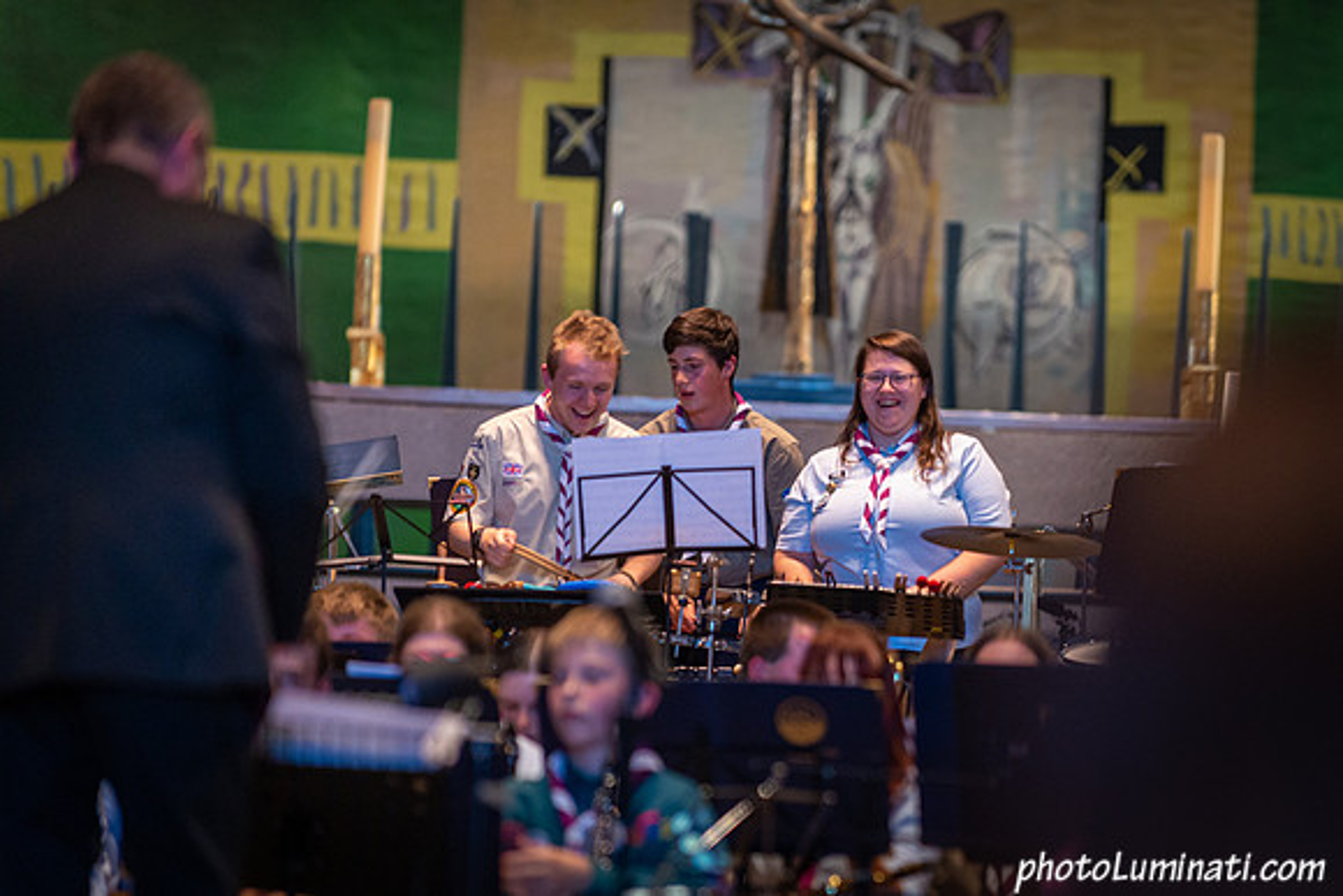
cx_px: 891
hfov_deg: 7.8
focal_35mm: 265
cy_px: 594
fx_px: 9898
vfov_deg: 5.2
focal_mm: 200
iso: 2000
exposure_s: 1/125
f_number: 2.8
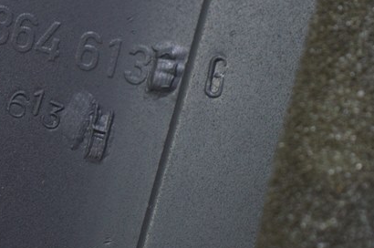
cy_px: 2
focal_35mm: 180
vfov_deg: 7.6
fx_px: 1867
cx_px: 45
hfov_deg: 11.4
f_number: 5.6
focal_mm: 48
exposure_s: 1/20
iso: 400
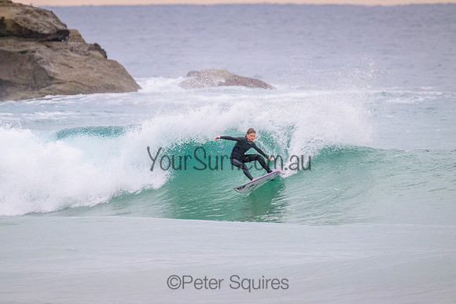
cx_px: 228
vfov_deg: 1.7
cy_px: 152
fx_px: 10135
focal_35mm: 800
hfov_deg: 2.6
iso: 5600
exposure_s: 1/1250
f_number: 11
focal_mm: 800
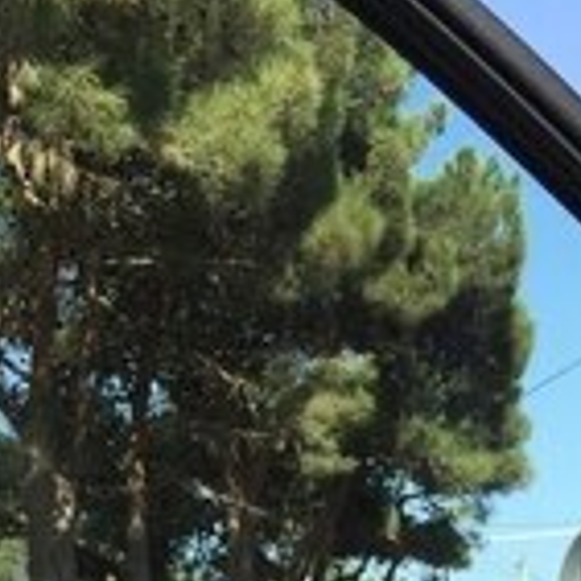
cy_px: 1001
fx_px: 1709
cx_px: 272
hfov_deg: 19.3
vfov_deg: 16.5
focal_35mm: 90
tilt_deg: -8.1
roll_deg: +2.2
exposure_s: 1/668
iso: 25
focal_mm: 4.15
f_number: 2.2
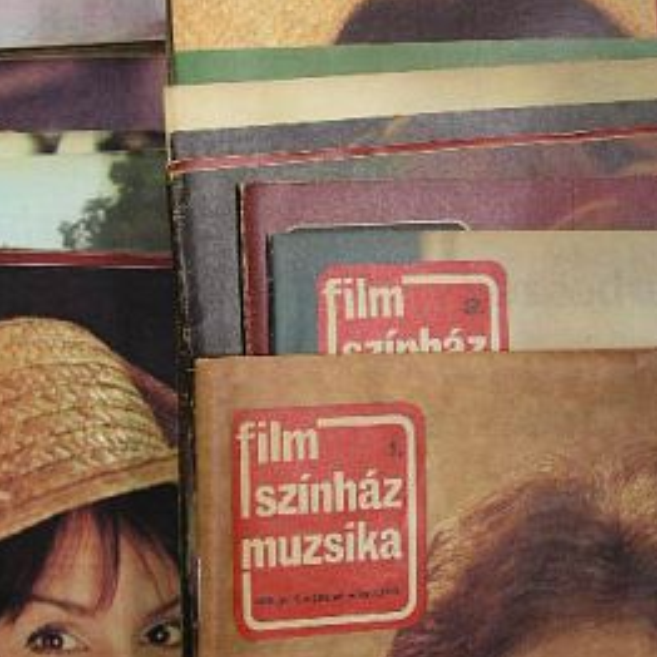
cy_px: 360
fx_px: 1245
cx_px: 258
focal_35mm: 58
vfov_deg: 29.5
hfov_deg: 29.5
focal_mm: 6.3
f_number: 3.5
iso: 102
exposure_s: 1/29.8
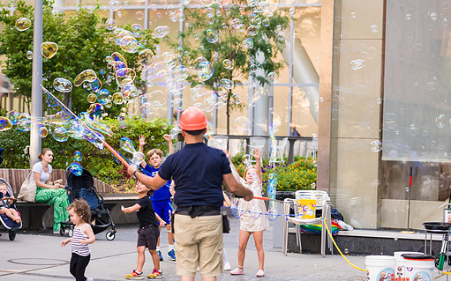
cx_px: 198
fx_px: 1352
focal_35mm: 110
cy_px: 149
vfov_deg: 11.9
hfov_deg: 18.9
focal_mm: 95
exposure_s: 1/500
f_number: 3.2
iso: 800
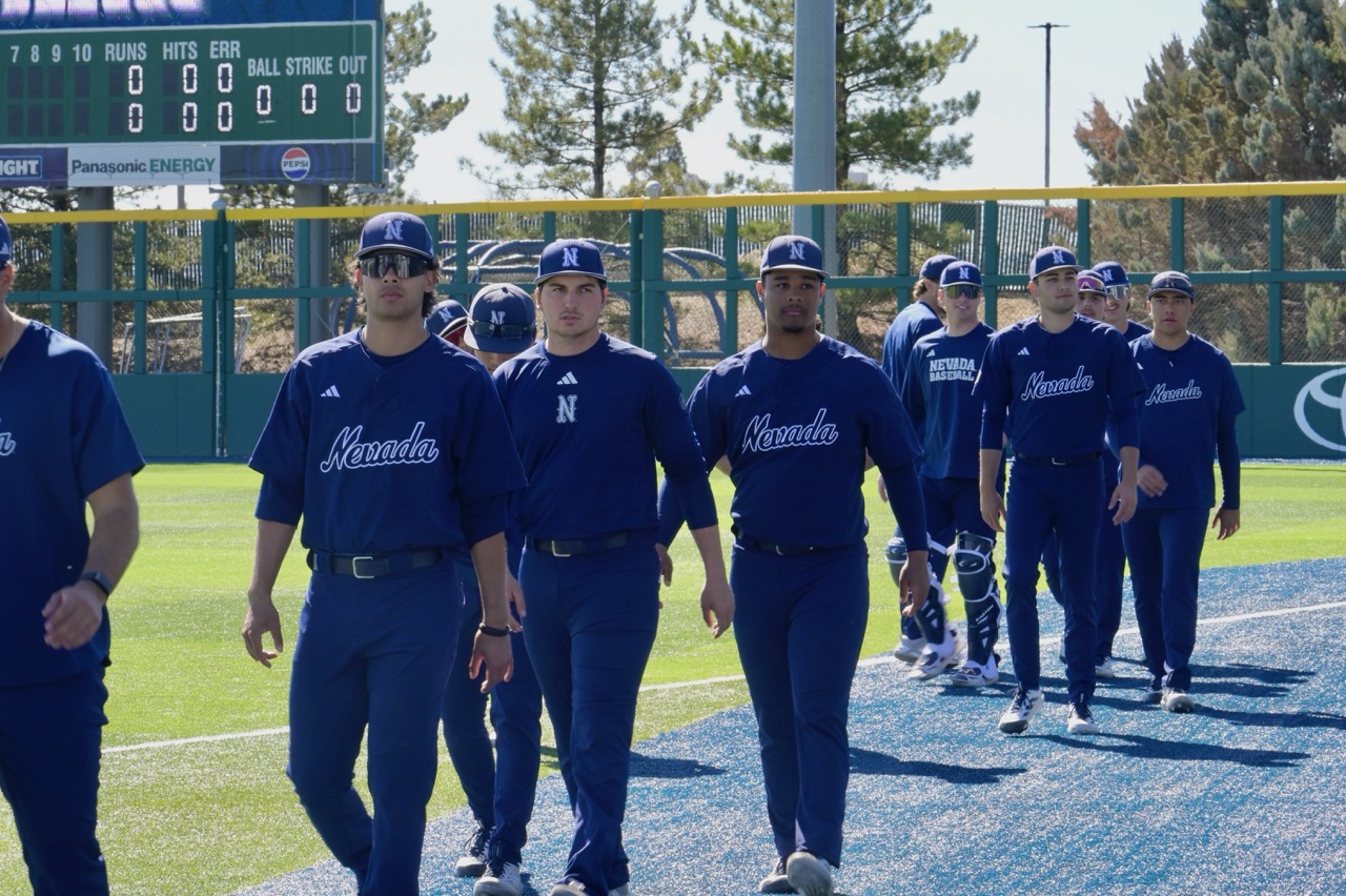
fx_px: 5605
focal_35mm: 150
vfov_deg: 9.1
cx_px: 673
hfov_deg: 13.7
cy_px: 448
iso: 800
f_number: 22
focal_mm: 150
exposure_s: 1/125
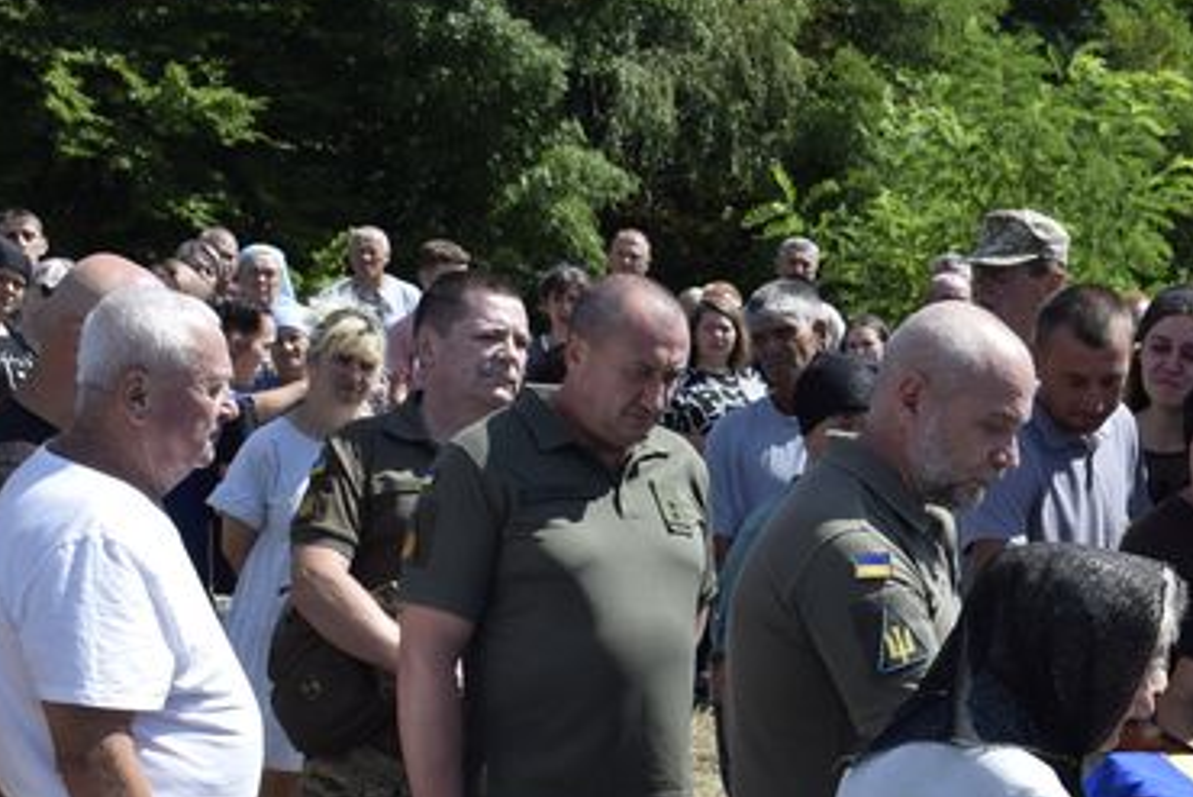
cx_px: 1077
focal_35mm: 82
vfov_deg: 16.5
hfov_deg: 24.1
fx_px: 2719
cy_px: 657
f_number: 9
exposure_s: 1/320
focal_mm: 27
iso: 200
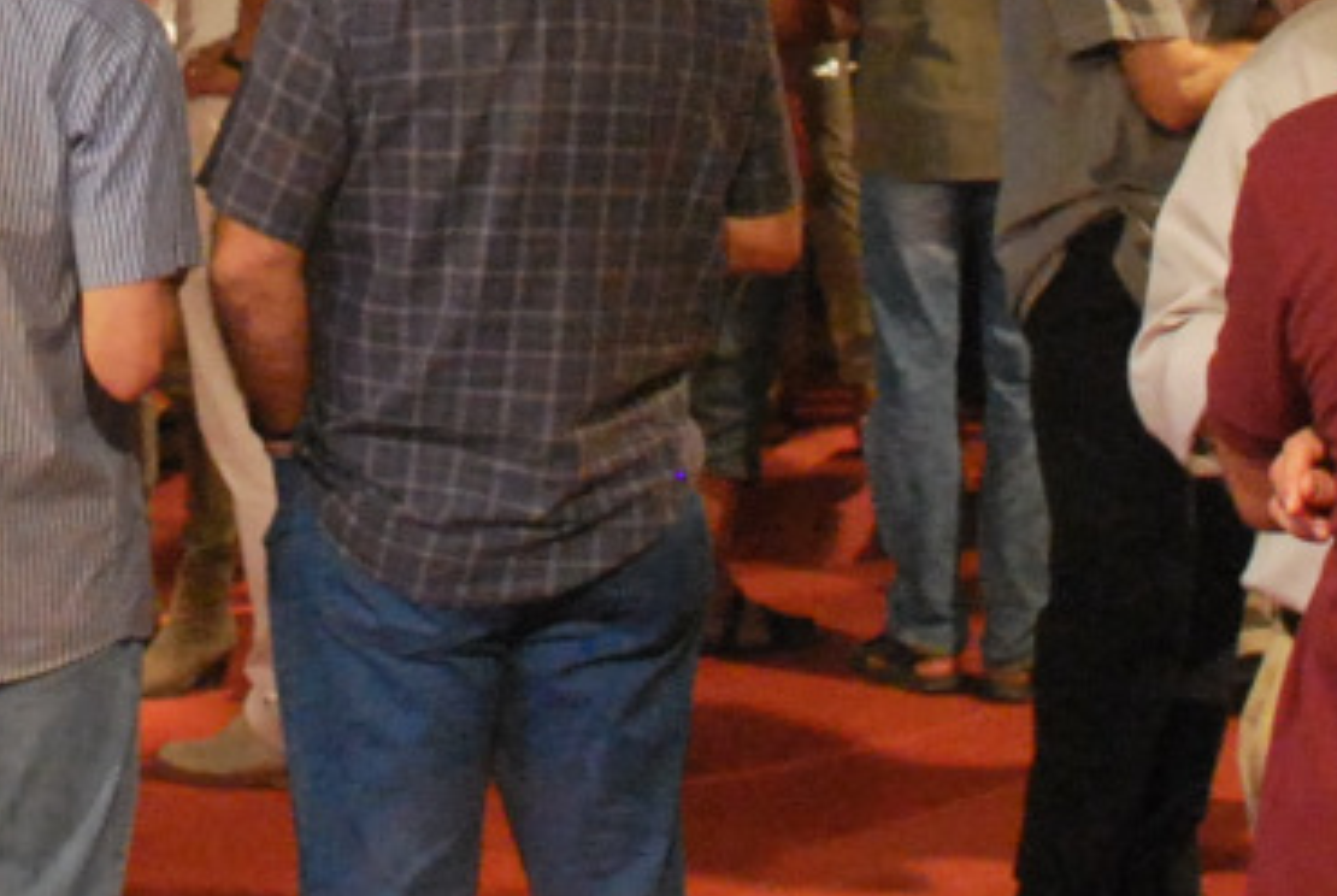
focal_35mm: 146
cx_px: 177
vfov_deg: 9.2
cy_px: -468
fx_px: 5431
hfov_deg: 13.9
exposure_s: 1/30
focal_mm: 18
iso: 1100
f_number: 3.5
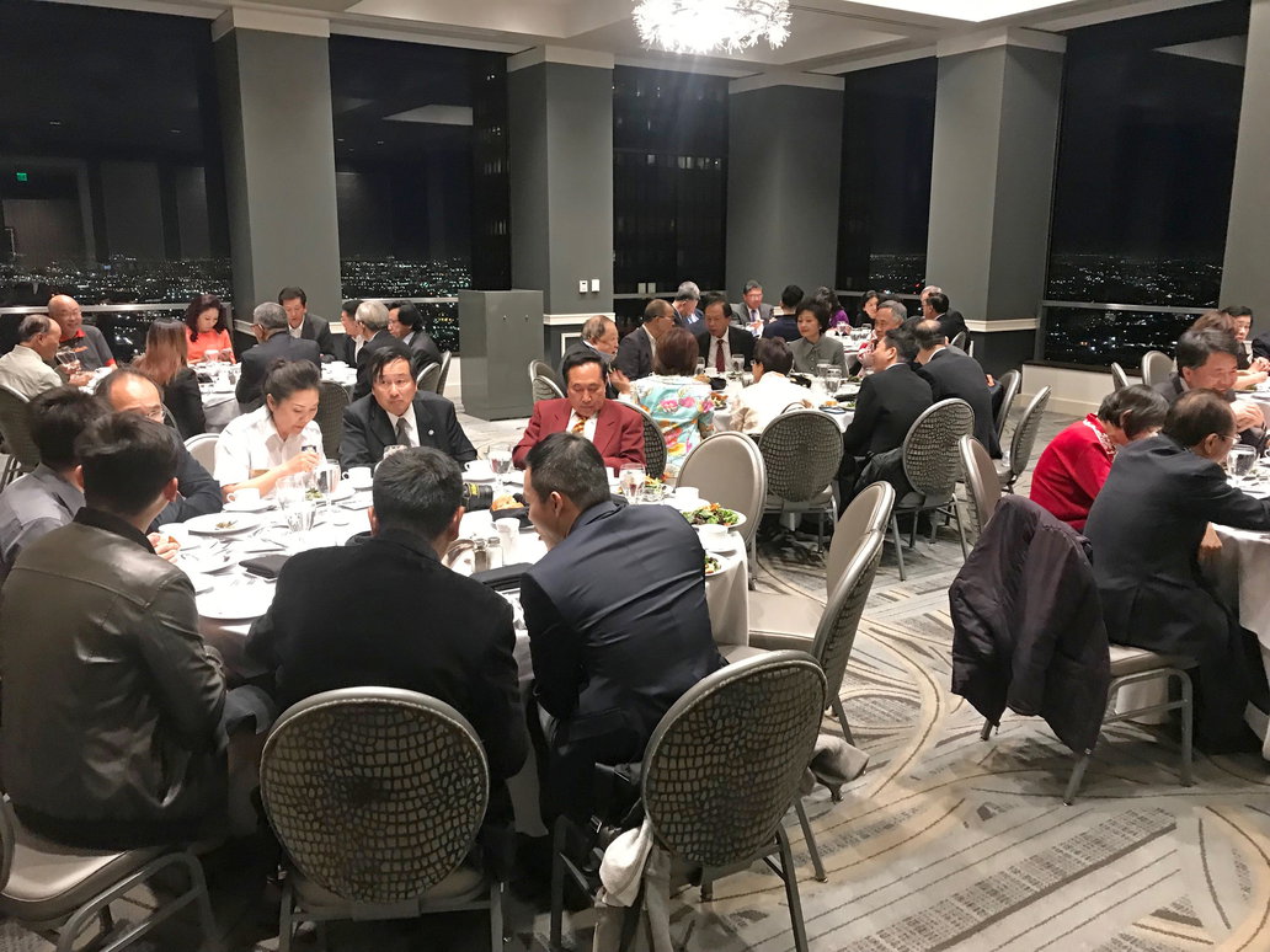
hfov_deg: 63.4
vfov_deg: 49.7
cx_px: 635
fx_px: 1027
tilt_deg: -11.7
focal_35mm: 28
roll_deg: -0.3
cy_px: 476
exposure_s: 1/9
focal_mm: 3.99
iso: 100
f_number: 1.8
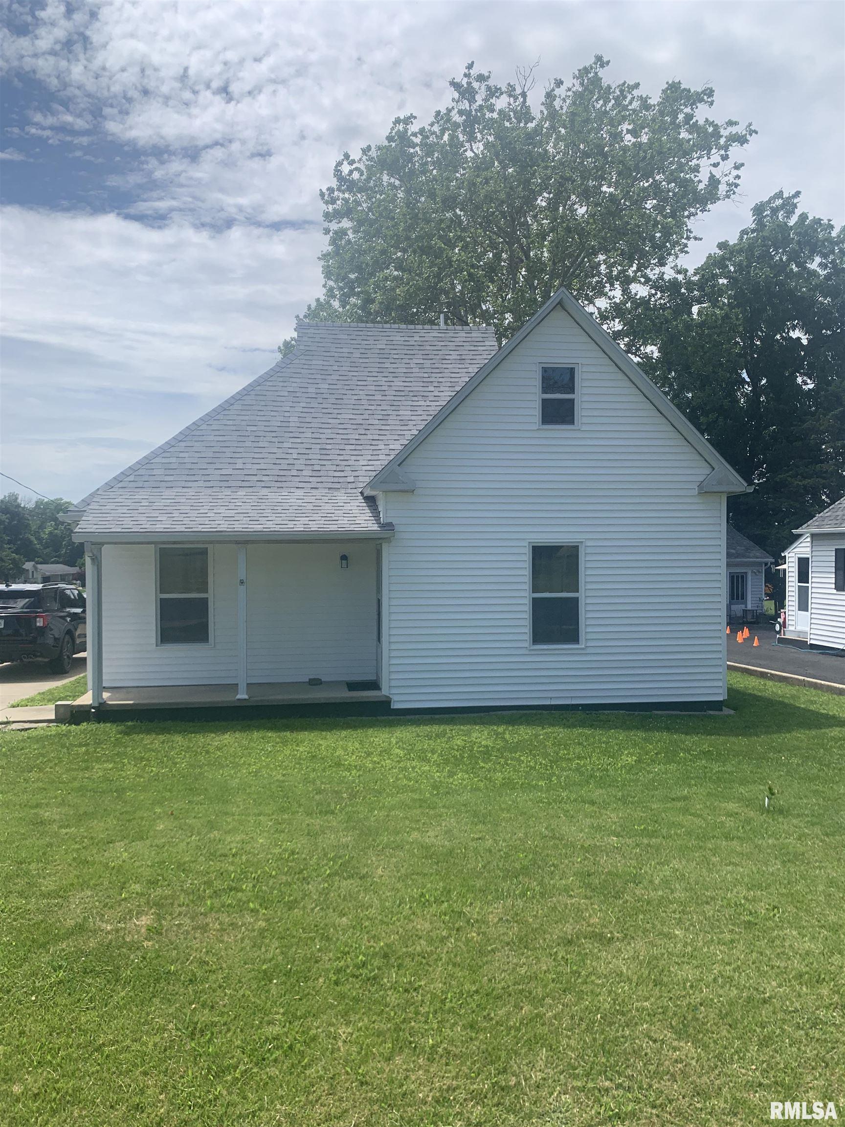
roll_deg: -0.2
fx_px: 846
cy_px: 564
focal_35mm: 26
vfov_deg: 67.3
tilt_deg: +0.3
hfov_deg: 53.1
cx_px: 422
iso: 25
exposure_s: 1/2545
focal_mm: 4.25
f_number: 1.8
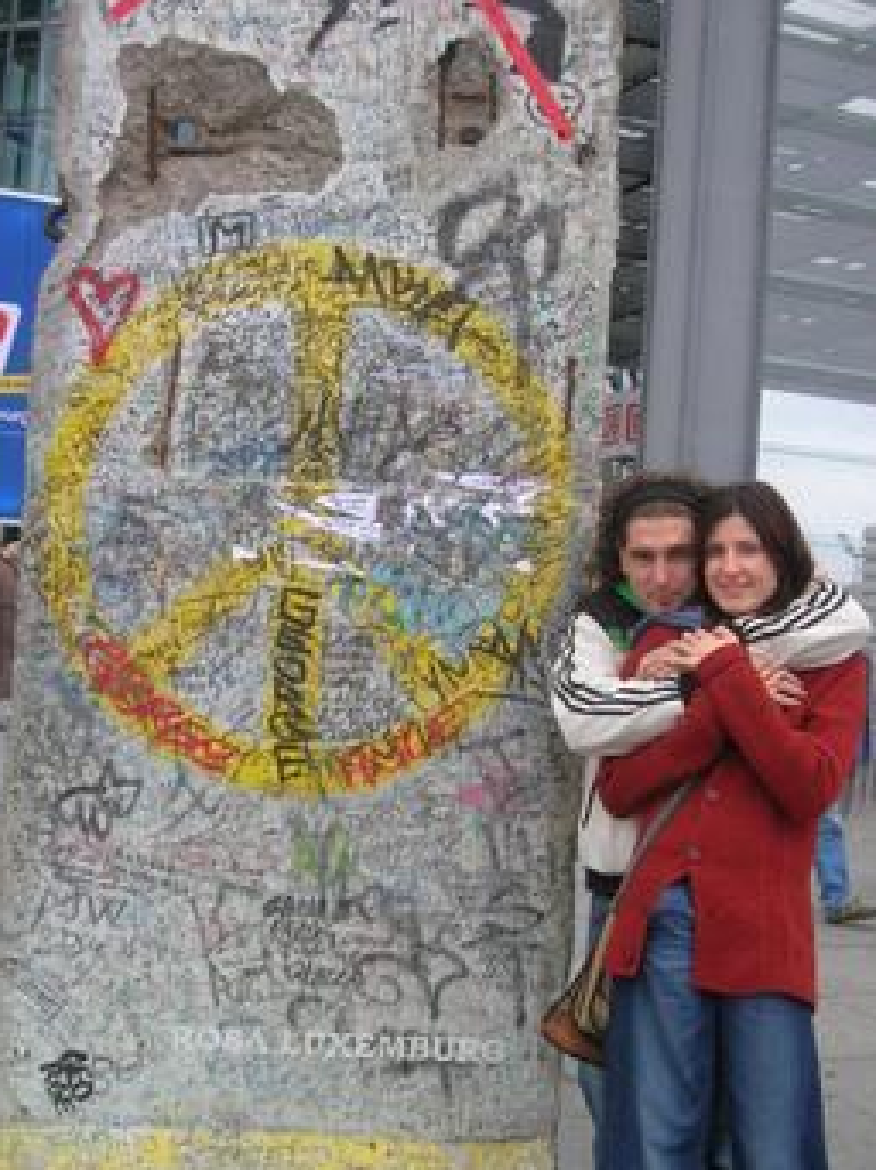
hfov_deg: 33.6
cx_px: 438
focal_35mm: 43
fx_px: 1453
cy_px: 592
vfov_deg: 43.9
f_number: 3.1
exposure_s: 1/60
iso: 50
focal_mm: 7
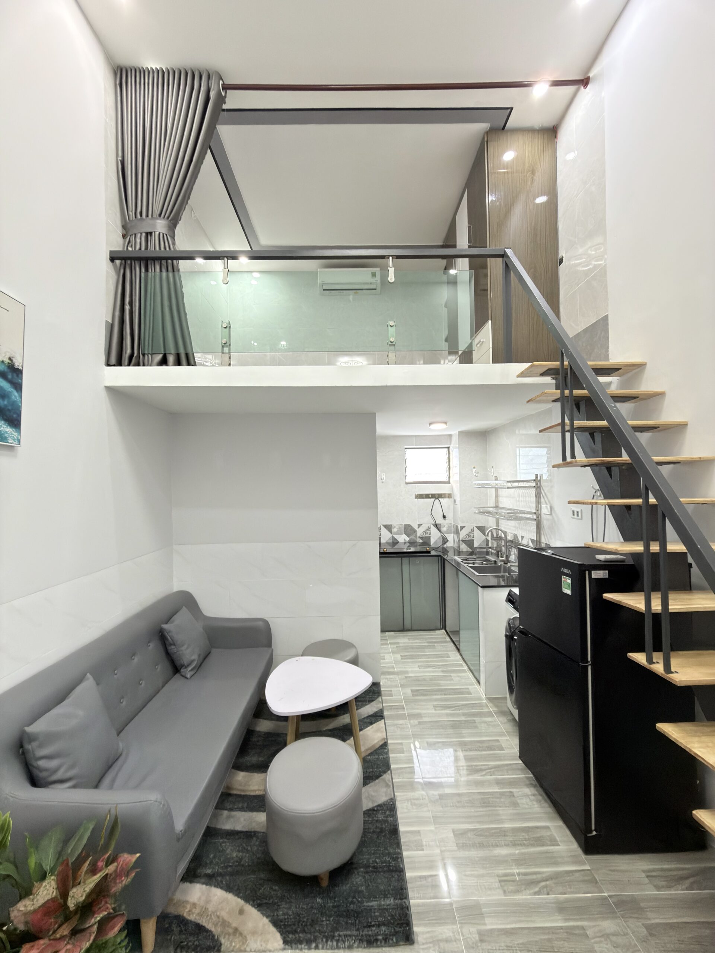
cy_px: 476
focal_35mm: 14
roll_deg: +0.3
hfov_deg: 85.7
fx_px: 386
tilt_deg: +1.5
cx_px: 358
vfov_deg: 102.1
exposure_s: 1/25
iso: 160
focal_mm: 2.22
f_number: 2.2
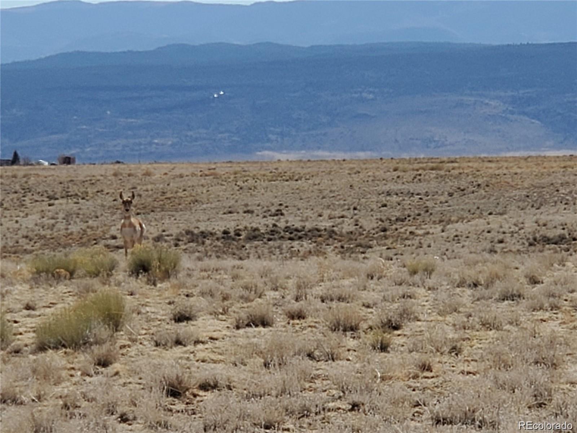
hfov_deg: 36.8
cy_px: 216
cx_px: 288
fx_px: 867
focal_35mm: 52
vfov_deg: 28.0
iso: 50
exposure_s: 1/1160
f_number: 2.4
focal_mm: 6
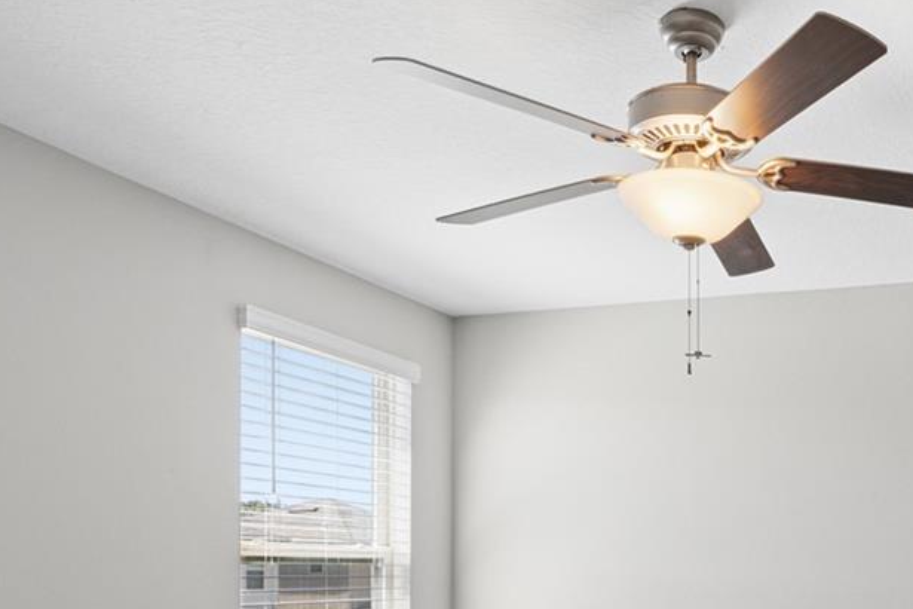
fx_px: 989
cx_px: 791
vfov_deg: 31.8
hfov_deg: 45.7
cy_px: 594
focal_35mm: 39
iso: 160
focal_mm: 10
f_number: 8
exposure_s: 1/20
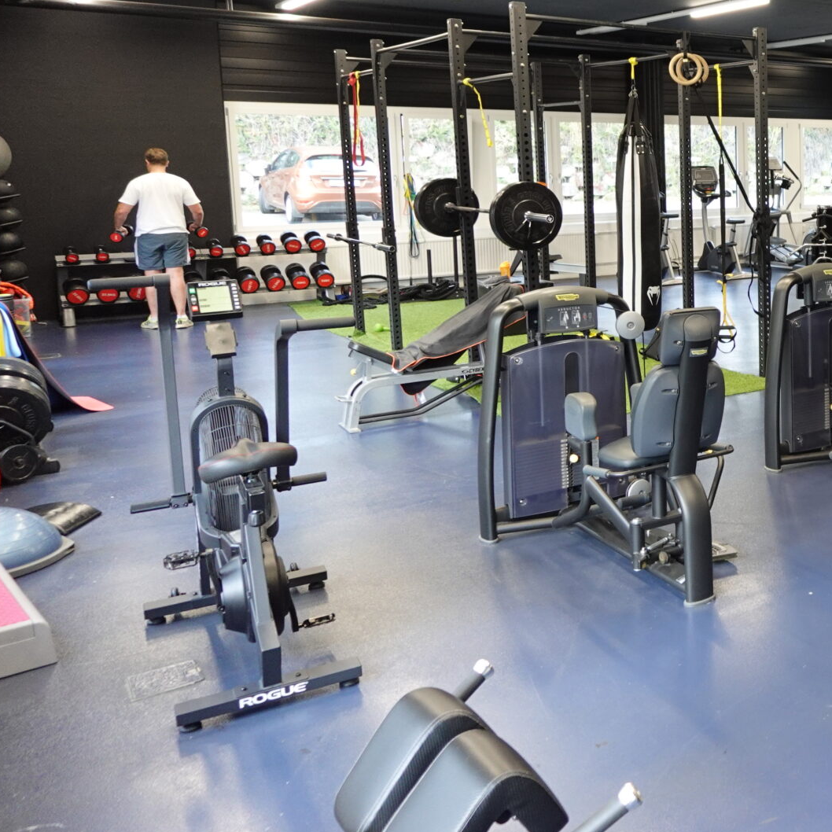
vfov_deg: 44.3
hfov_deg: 37.4
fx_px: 1006
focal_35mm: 37
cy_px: 280
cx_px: 922
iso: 400
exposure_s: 1/80
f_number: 1.8
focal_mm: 6.9
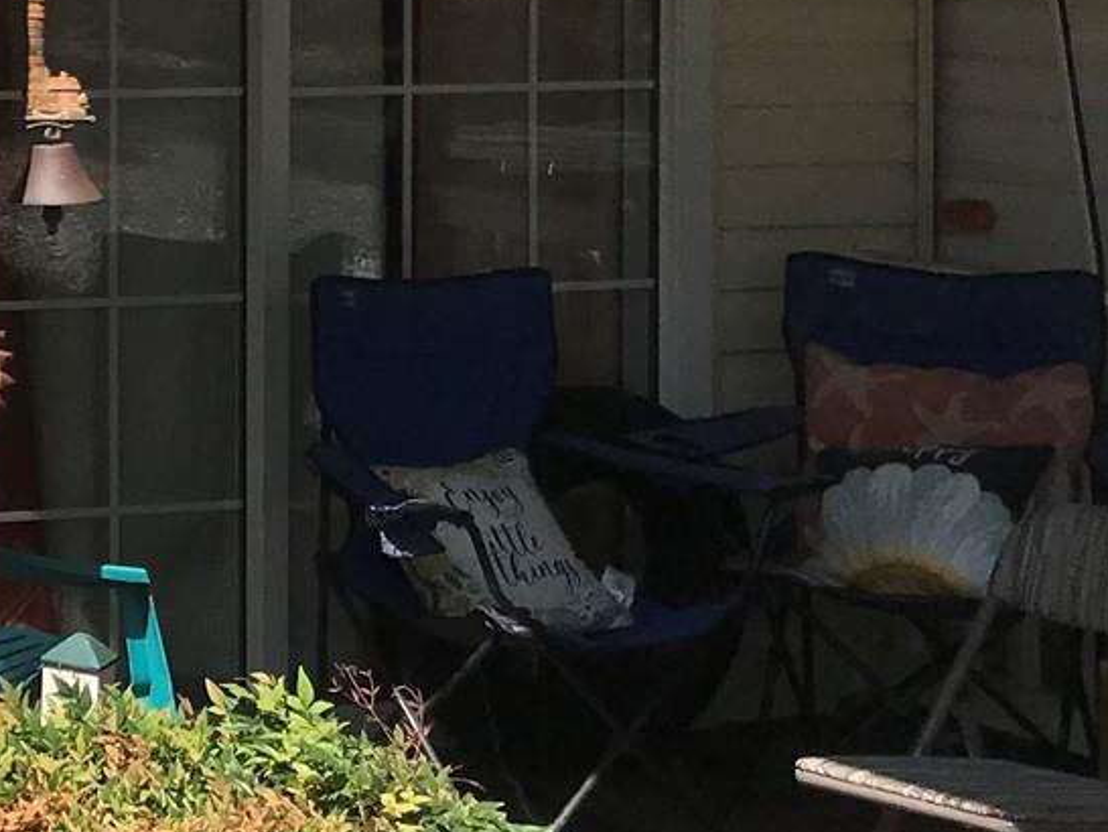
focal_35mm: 105
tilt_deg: +0.2
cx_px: -962
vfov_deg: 13.7
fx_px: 3362
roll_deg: +0.0
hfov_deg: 15.7
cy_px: -193
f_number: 1.8
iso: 20
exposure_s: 1/2457
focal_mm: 3.99
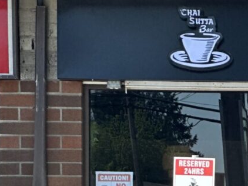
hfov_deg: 6.7
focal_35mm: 292
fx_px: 2091
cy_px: 343
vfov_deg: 5.0
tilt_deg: -1.6
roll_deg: -0.4
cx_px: 345
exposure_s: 1/239
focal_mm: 9
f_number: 2.8
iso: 25
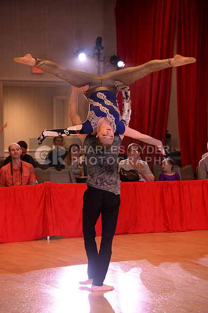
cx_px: 104
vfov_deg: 17.1
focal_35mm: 120
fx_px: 1043
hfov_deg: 11.4
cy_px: 156
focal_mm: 120
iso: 2000
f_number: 4.5
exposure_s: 1/250
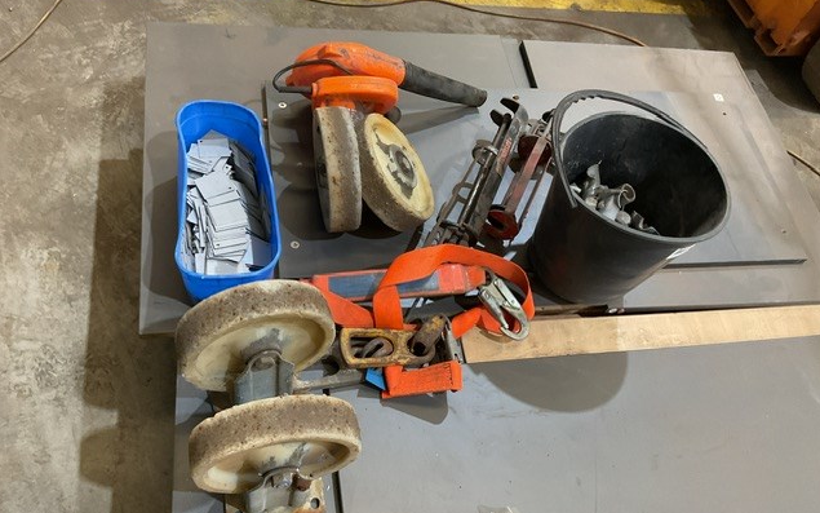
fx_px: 693
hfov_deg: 61.2
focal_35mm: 31
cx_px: 411
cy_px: 274
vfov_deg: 40.6
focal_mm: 3
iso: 200
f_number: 1.8
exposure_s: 1/60
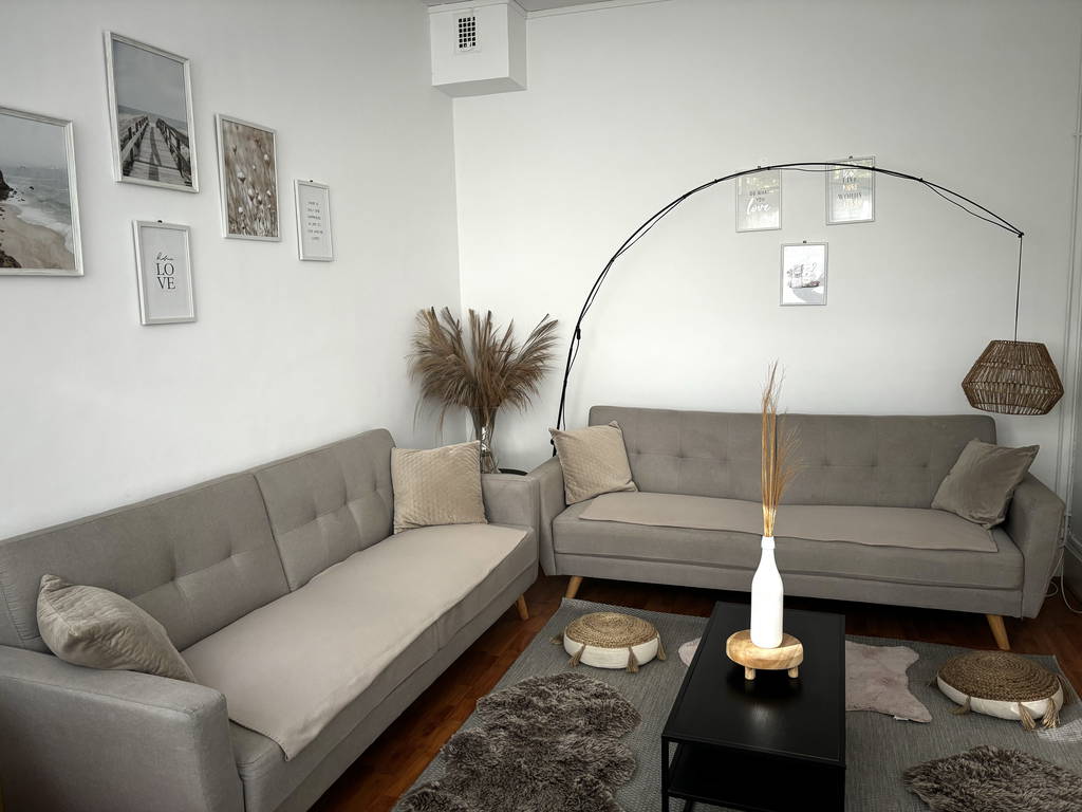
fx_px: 813
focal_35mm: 26
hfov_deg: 67.3
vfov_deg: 53.1
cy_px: 406
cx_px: 541
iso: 125
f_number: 1.6
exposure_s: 1/100
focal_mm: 5.96
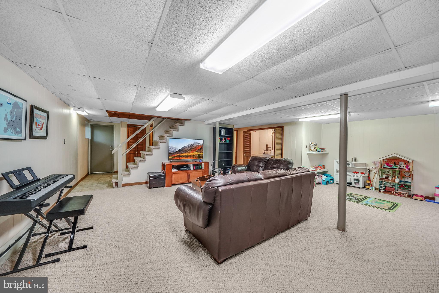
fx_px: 146
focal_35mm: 12
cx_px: 220
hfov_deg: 112.6
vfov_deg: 90.0
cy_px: 146
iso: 2500
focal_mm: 12
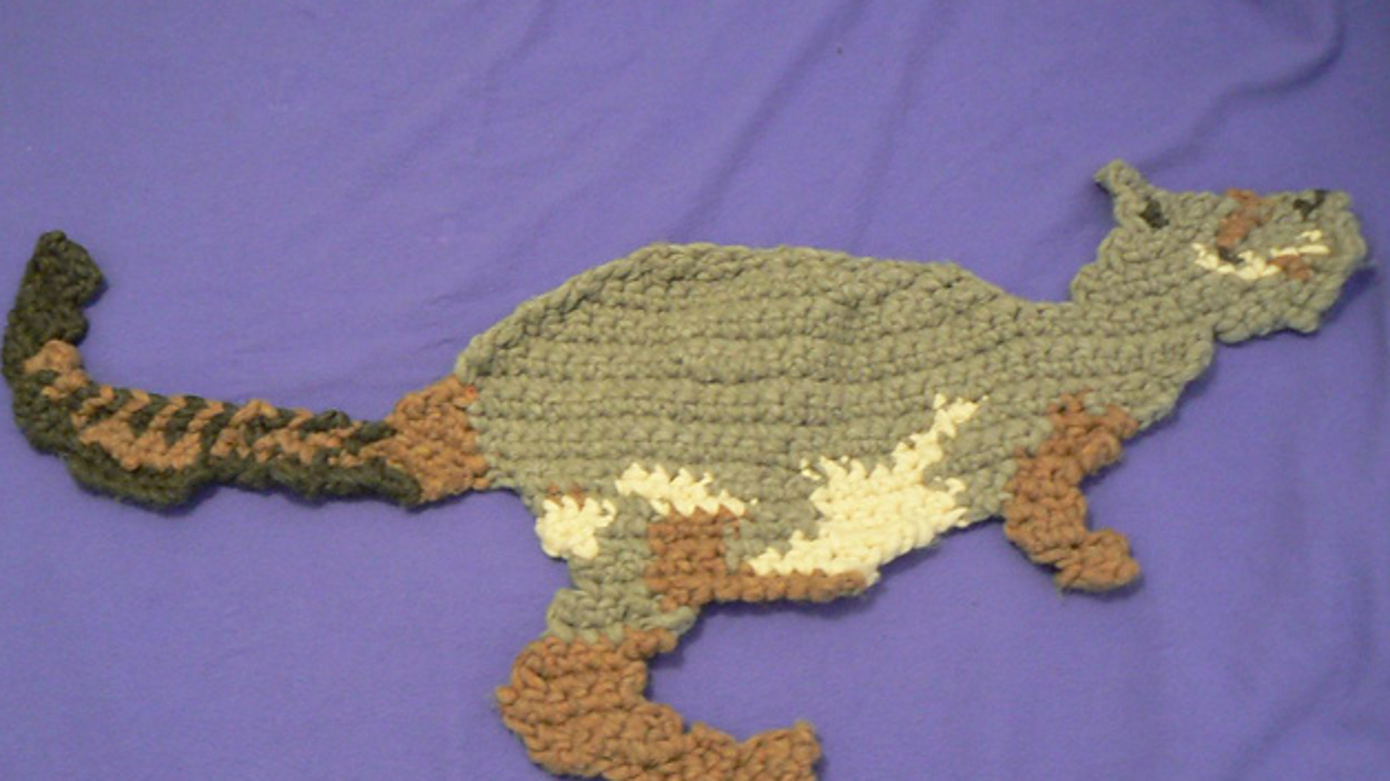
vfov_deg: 29.5
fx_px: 1474
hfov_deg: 50.5
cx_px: 684
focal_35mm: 40
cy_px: 504
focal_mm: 6
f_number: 2.8
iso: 200
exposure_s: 1/8
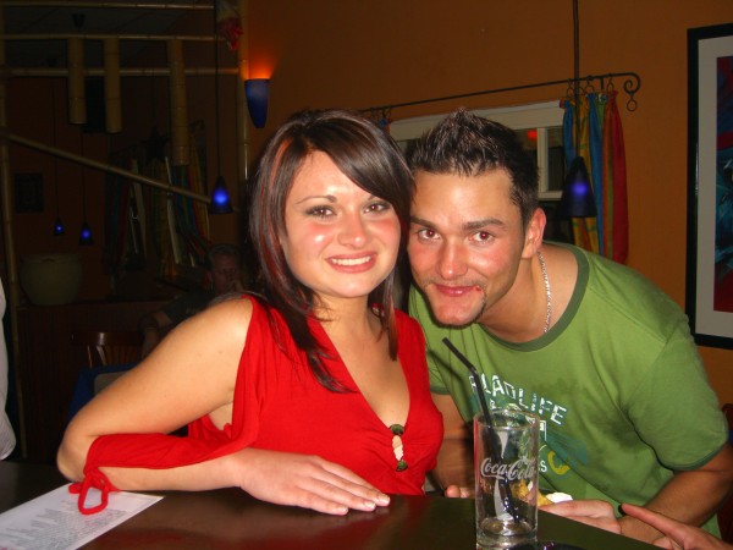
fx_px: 805
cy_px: 275
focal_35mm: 38
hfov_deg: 49.0
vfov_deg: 37.7
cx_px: 366
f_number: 2.8
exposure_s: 1/60
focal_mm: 7.9
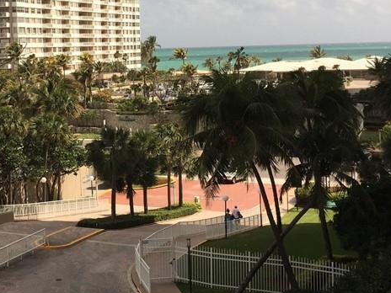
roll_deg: +0.0
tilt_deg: -2.3
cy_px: 93
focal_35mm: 64
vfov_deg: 22.8
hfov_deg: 29.7
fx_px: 723
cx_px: 91
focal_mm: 4.15
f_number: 2.2
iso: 32
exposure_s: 1/2639
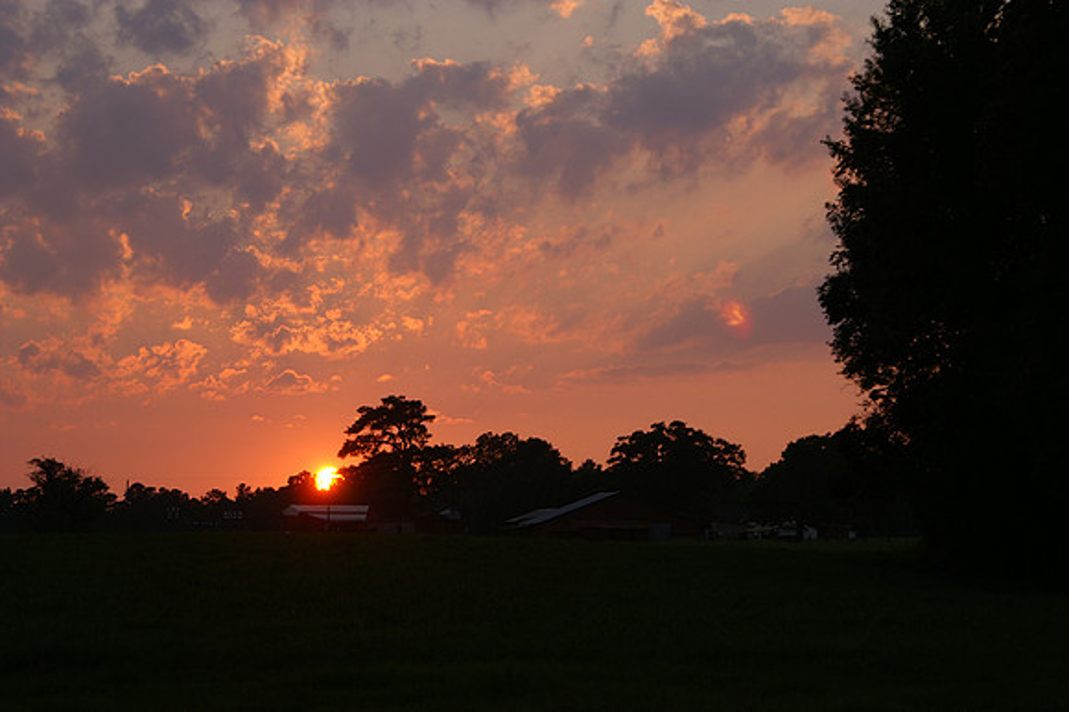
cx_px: 534
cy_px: 356
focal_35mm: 105
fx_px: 3116
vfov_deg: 13.0
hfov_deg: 19.5
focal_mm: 70
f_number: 7.1
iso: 100
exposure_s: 1/160
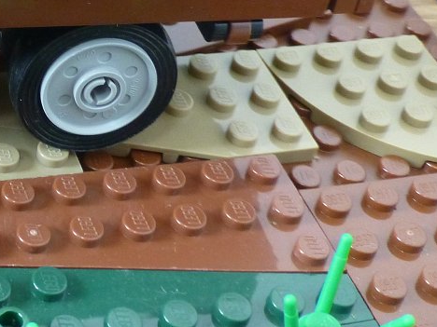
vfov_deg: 15.2
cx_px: -141
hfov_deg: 19.4
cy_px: -89
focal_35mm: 93
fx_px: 1174
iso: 400
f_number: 3.7
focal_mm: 6.1
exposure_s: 1/60
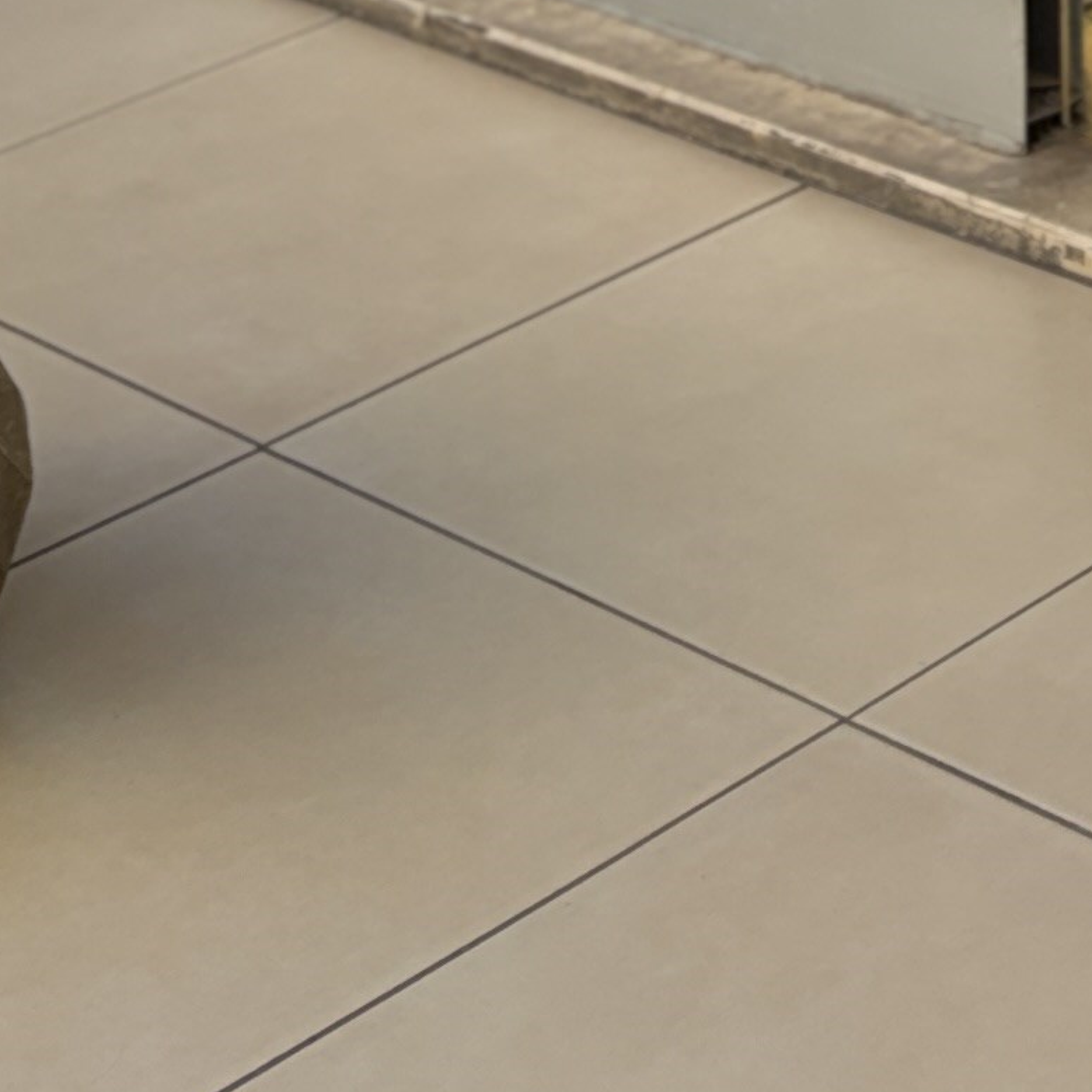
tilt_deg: -3.3
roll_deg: +1.1
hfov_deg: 13.4
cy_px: -1385
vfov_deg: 12.2
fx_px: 4247
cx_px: 1863
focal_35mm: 119
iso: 50
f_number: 1.6
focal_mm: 5.96
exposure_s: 1/561
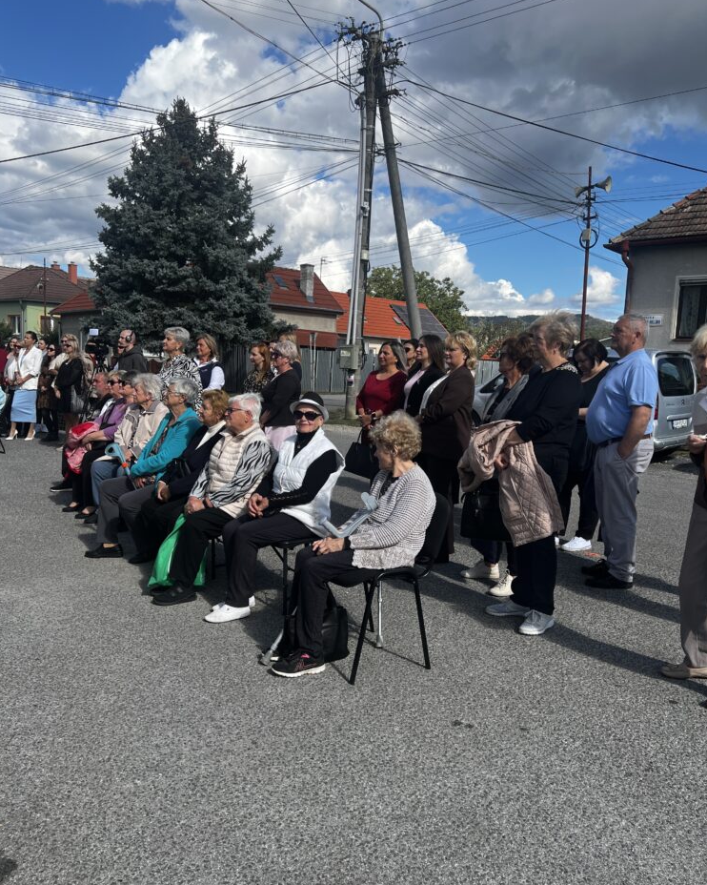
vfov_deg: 62.2
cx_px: 347
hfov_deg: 51.5
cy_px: 462
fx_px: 733
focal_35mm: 28
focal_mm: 5.7
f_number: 1.5
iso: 50
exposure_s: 1/3257
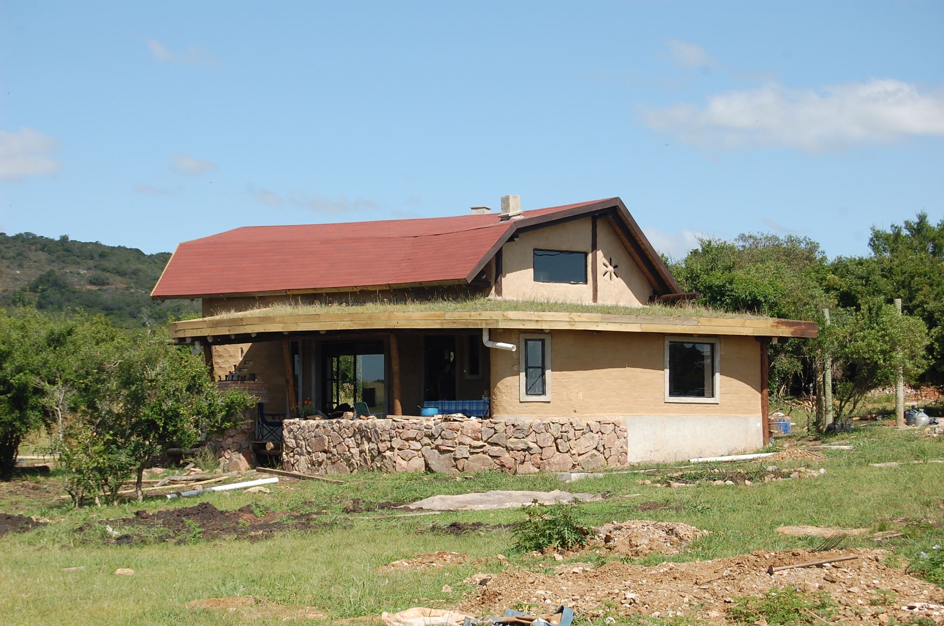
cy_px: 313
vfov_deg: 16.5
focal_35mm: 82
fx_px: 2160
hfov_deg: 24.7
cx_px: 472
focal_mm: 55
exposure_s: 1/320
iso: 200
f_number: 9
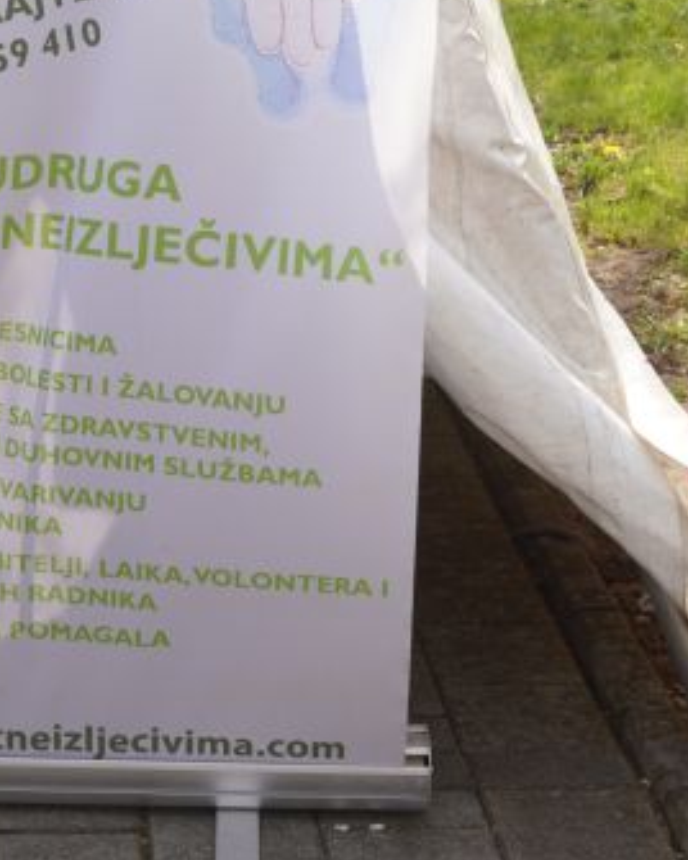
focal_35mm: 98
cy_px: -82
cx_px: 118
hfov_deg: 15.6
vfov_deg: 18.8
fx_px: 2497
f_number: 6.3
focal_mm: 23.6
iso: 100
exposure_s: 1/200
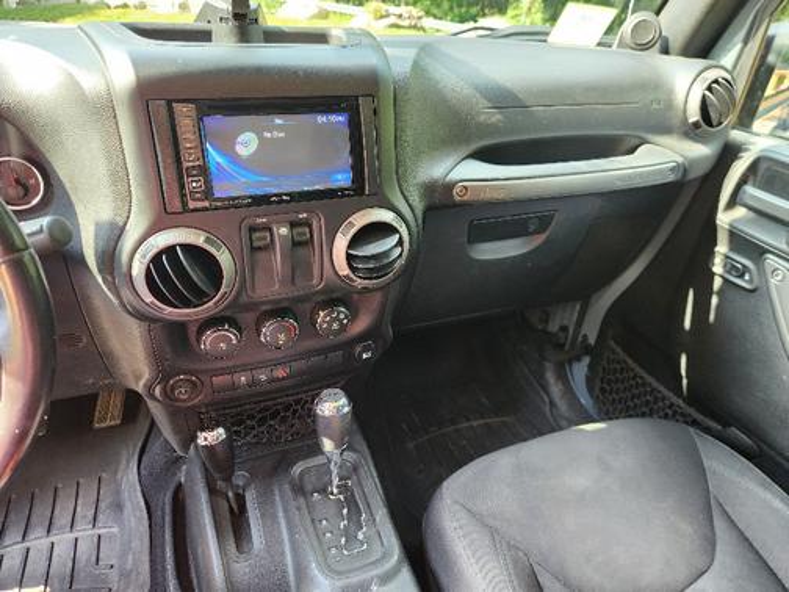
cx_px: 394
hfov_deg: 73.9
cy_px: 296
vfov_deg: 58.9
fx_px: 524
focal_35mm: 23
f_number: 1.8
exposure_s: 1/120
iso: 200
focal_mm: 5.4
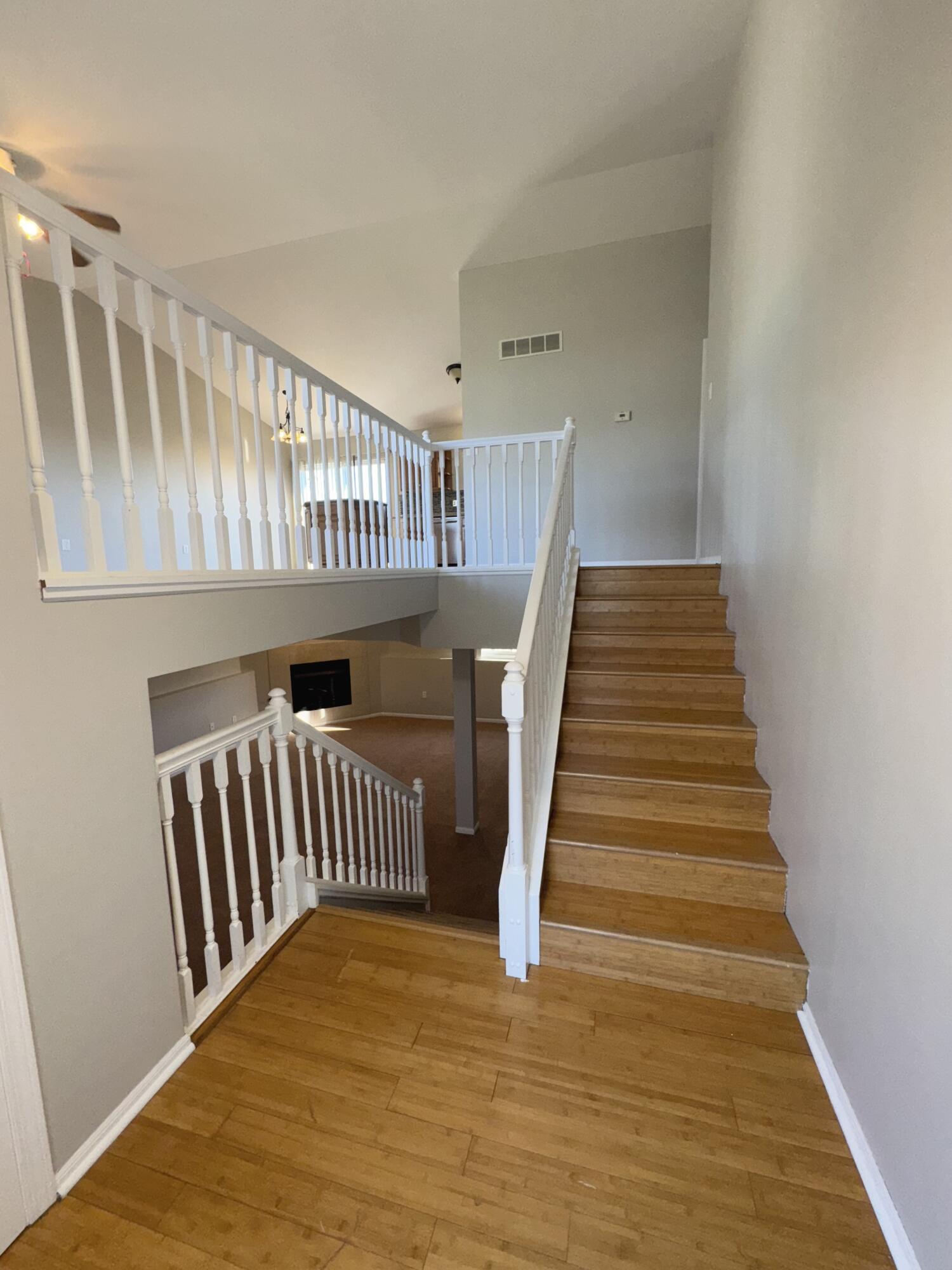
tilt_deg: -7.7
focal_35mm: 14
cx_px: 476
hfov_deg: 85.7
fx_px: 513
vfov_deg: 102.1
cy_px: 635
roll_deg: +1.9
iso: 80
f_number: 2.2
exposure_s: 1/122
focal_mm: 2.22
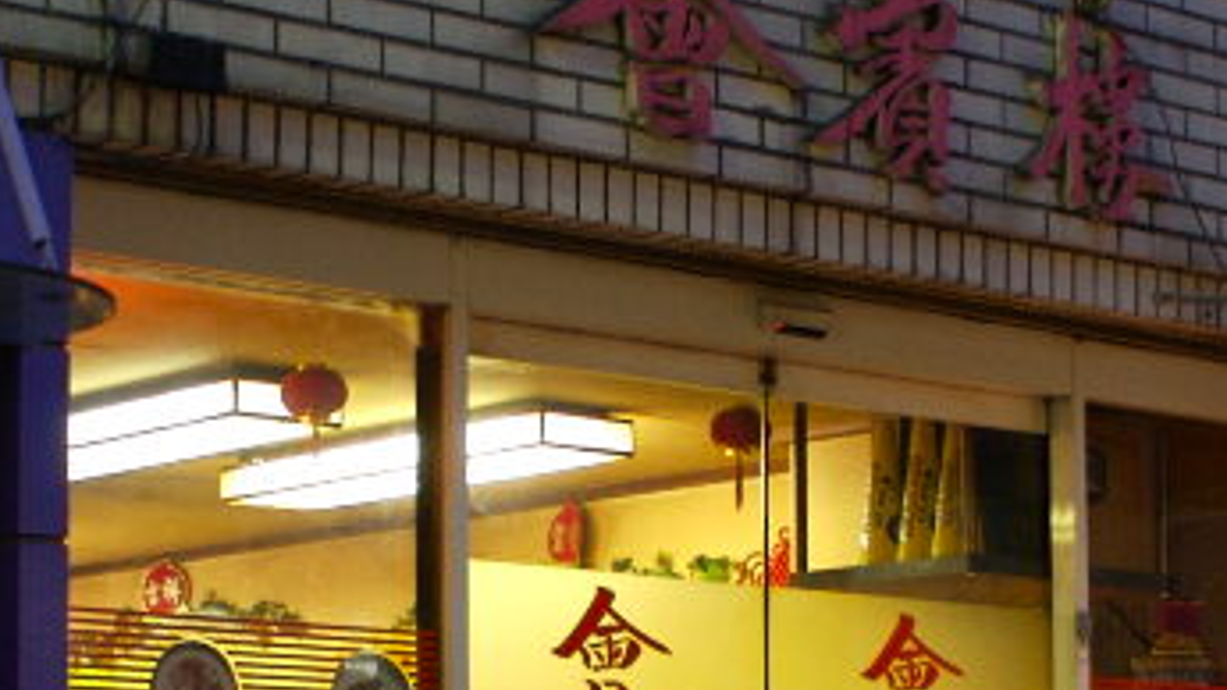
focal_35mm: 82
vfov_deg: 14.2
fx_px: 2668
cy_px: 875
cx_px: 459
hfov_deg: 25.8
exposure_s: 1/10
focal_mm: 18
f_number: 3.5
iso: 400
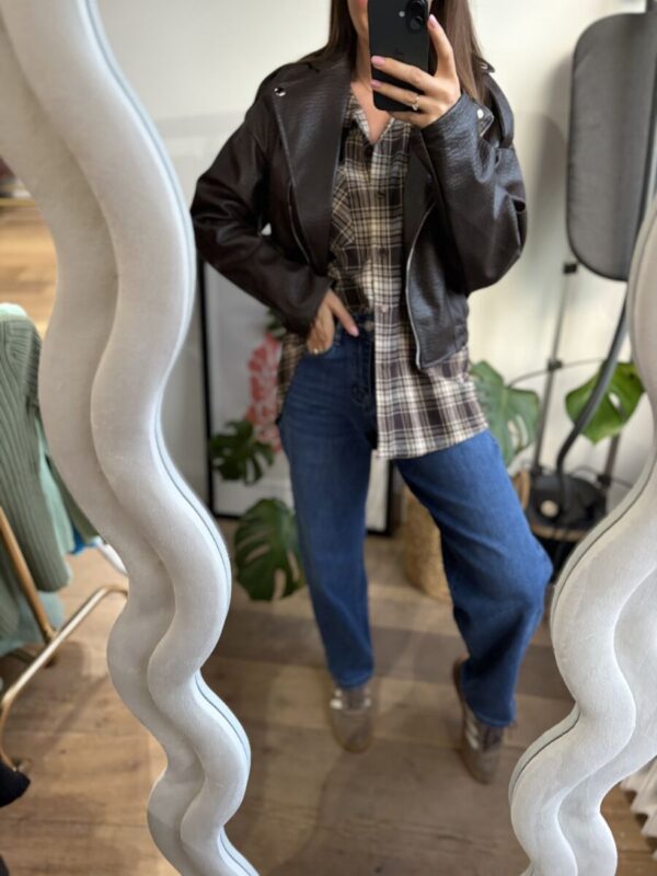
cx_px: 328
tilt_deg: -37.1
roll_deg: +0.8
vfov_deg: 67.3
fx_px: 658
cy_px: 438
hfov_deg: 53.1
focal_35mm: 26
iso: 400
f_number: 1.6
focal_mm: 5.96
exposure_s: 1/33
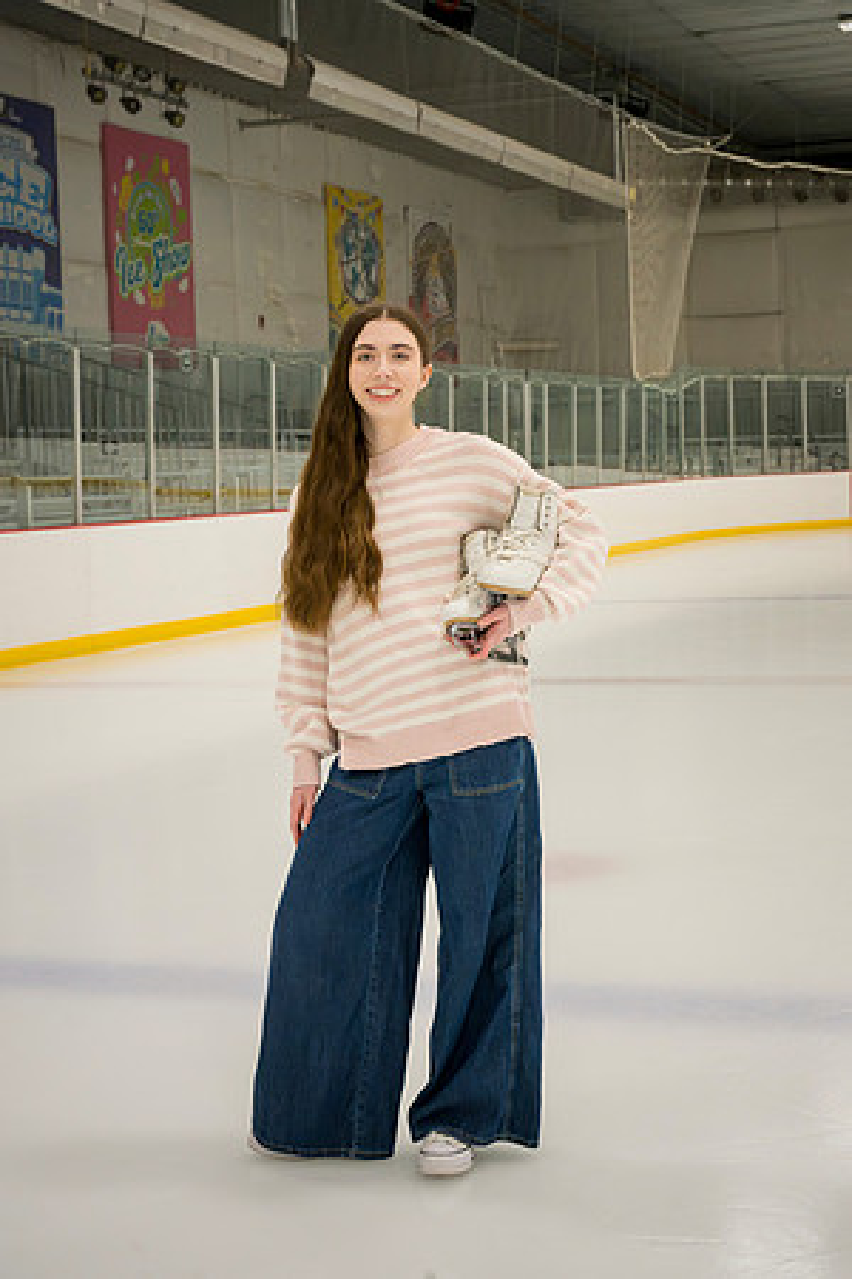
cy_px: 640
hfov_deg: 24.6
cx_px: 426
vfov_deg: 36.2
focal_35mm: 55
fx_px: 1952
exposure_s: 1/400
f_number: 8
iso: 3200
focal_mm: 55
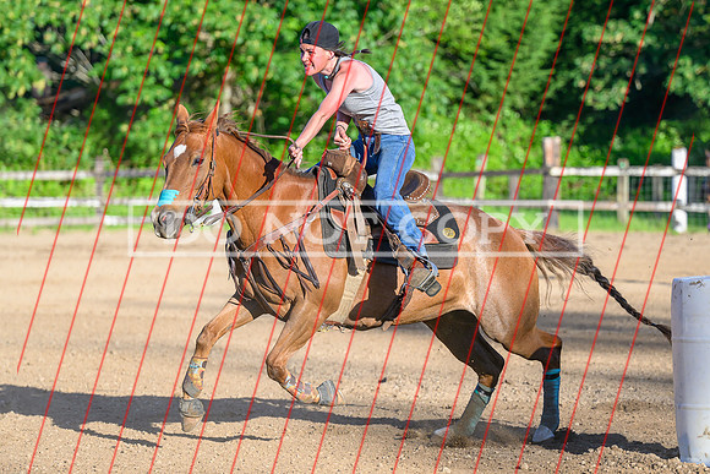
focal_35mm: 172
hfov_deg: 12.0
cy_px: 297
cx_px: 398
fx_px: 3384
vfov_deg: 8.0
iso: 250
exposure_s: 1/2500
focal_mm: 102
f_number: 2.8
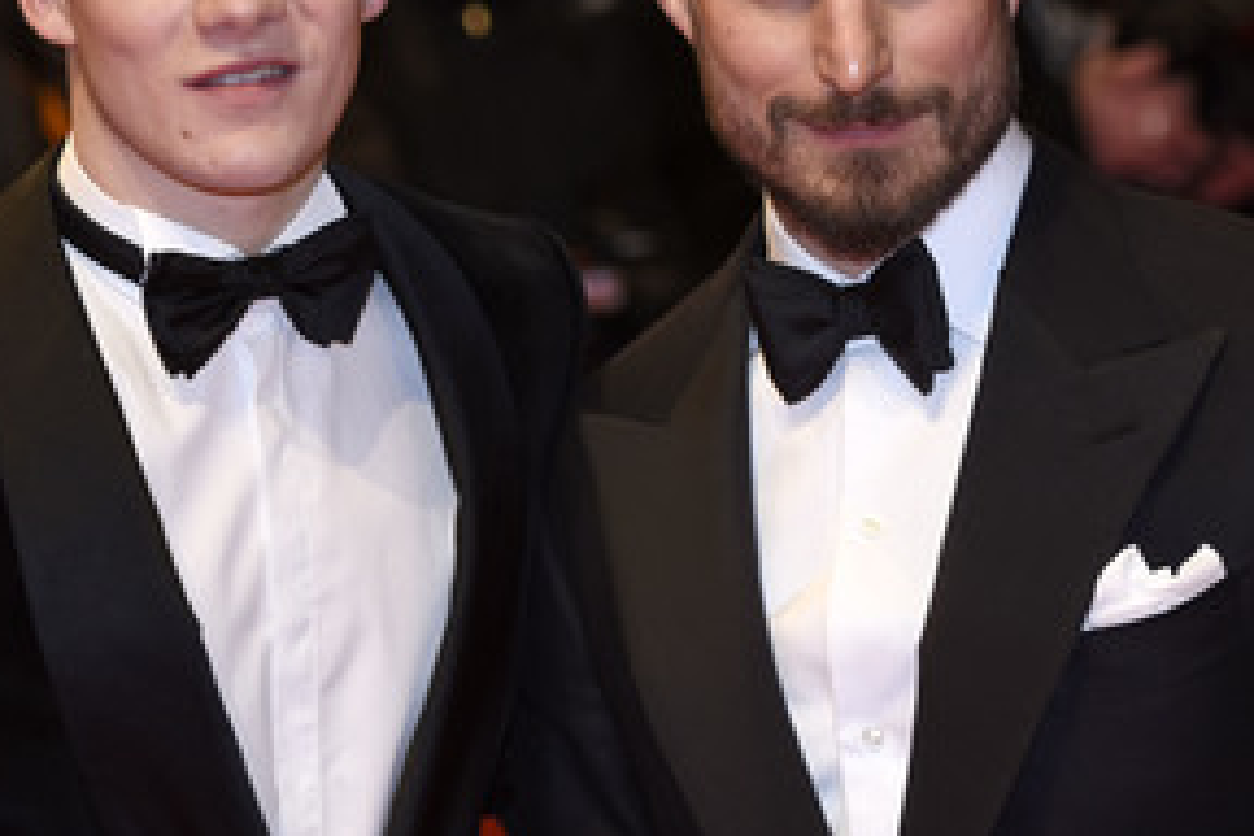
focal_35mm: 202
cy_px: 192
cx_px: 538
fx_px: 7036
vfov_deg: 6.8
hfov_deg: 10.2
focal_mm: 86
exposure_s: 1/400
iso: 640
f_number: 3.2
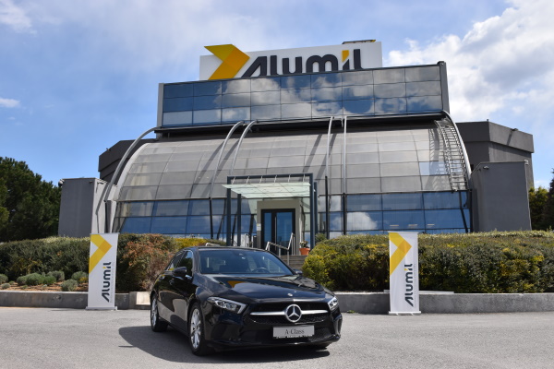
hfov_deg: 57.2
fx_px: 508
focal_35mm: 33
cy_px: 184
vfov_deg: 40.0
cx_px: 277
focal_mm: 22
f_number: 10
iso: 200
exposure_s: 1/400
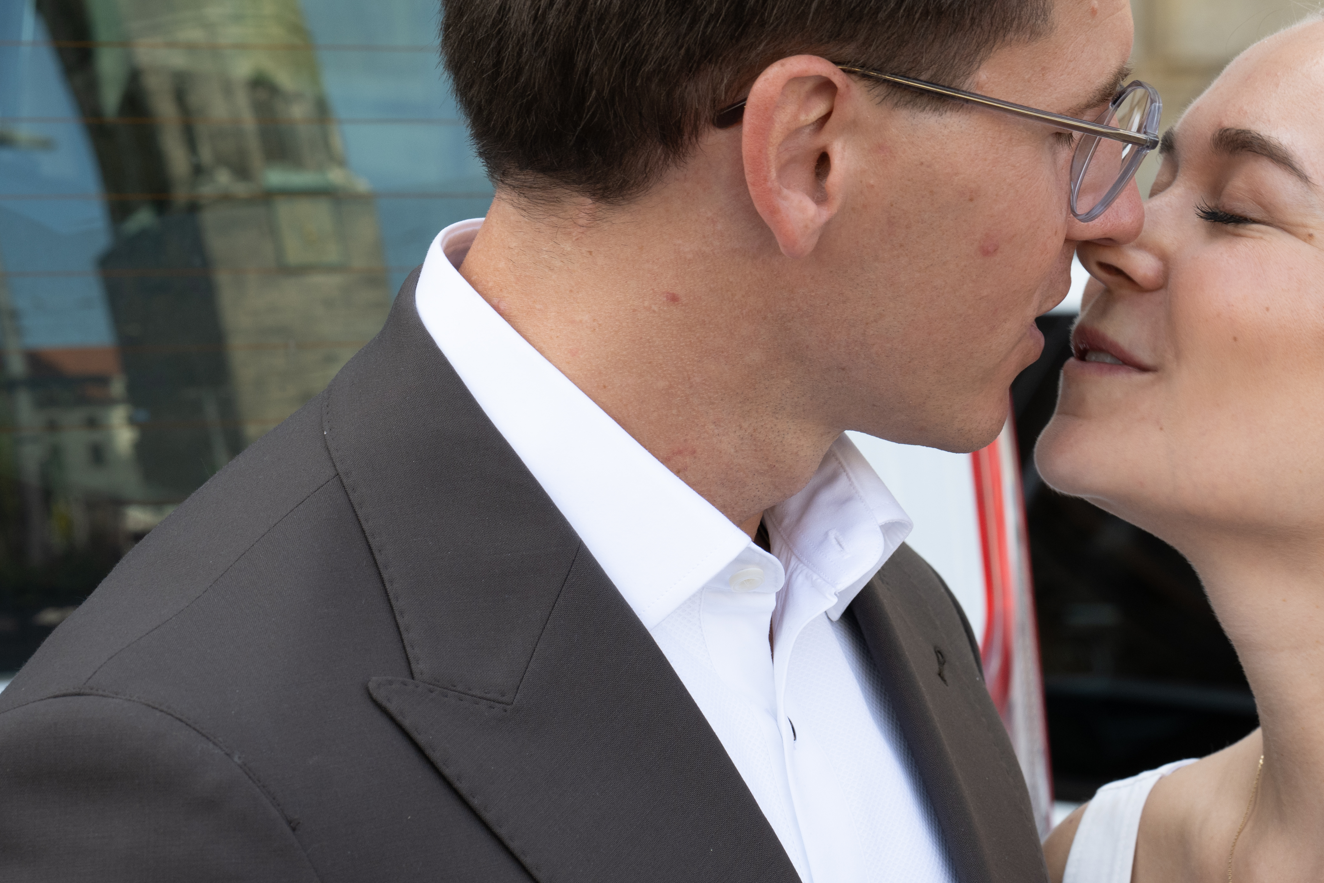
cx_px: 1088
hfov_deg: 12.2
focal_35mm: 167
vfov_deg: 8.2
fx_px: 6141
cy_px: 205
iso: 250
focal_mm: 85
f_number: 8
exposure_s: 1/125
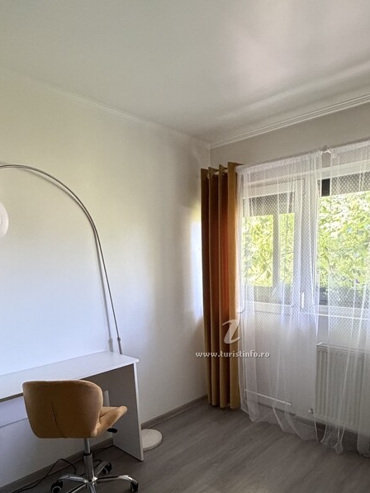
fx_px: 342
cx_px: 229
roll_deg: +0.4
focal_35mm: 24
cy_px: 327
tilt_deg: -10.7
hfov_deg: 56.2
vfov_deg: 69.6
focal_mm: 2.22
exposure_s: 1/60
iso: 640
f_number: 2.2
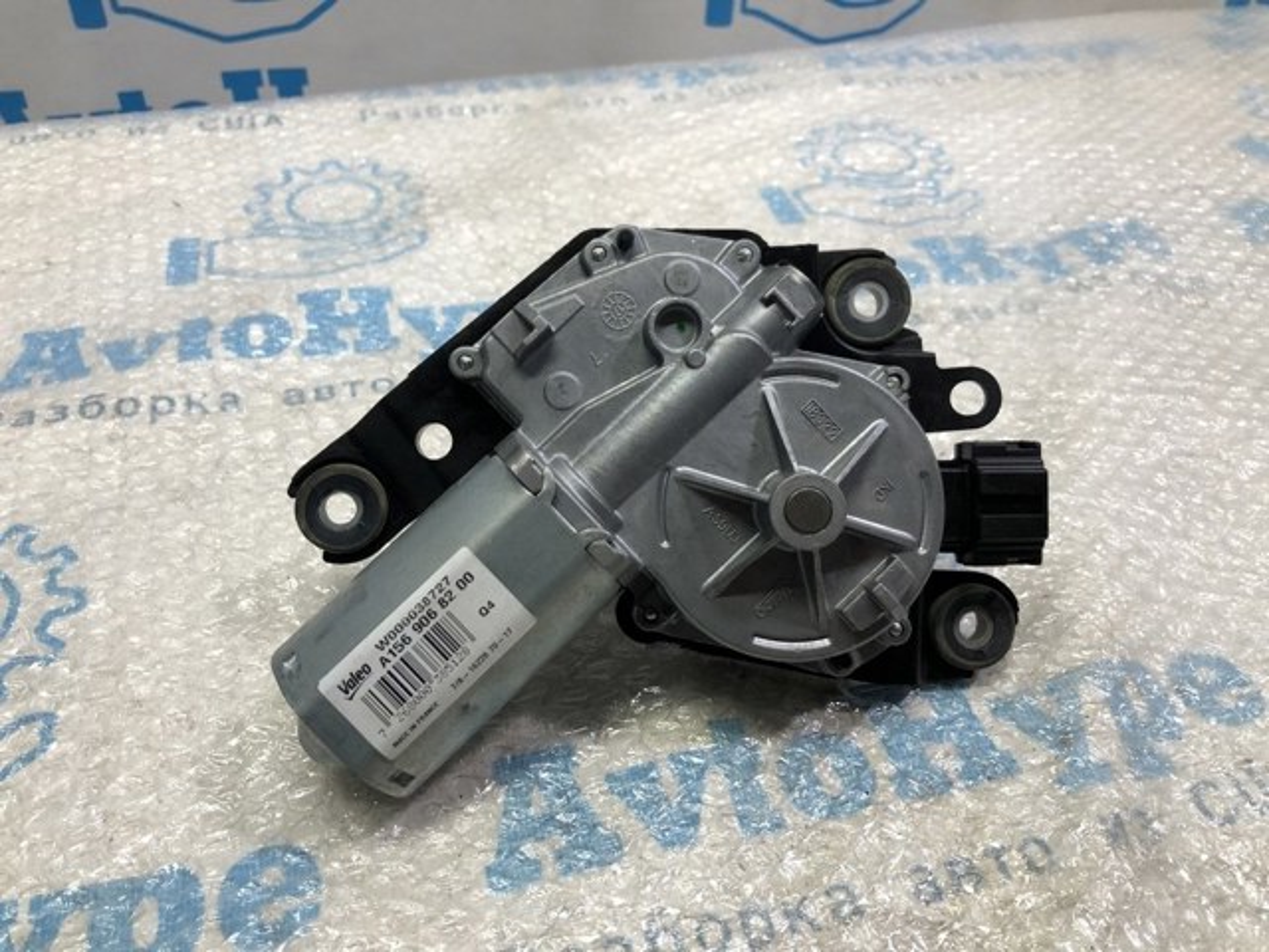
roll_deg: -1.9
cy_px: 476
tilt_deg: -44.0
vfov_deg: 49.7
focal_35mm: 28
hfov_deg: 63.4
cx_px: 634
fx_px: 1026
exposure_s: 1/33
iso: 32
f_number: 1.8
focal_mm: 4
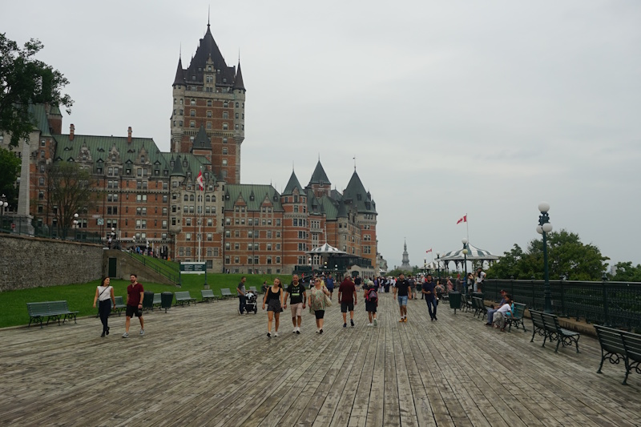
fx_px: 605
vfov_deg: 38.9
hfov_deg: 55.8
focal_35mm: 34
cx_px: 320
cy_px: 214
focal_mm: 23
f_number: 8
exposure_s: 1/80
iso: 100
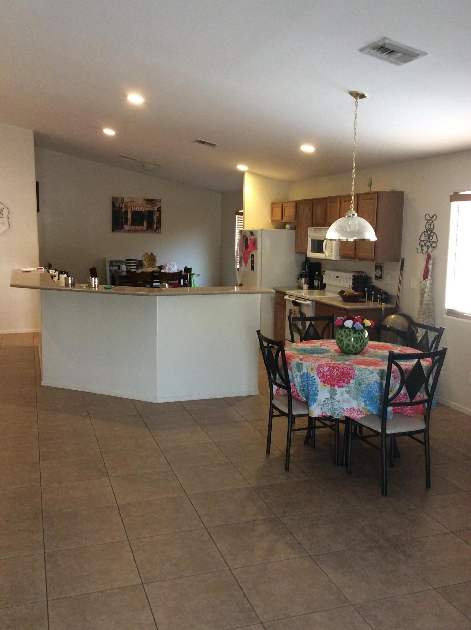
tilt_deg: -8.2
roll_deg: -1.3
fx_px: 619
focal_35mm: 34
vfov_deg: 54.0
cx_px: 222
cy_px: 318
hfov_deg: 41.7
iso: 160
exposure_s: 1/24
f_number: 2.4
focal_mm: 3.3
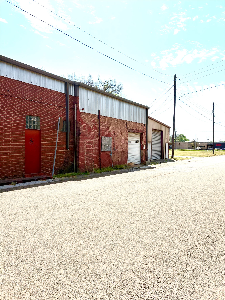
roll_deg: -0.8
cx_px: 112
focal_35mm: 26
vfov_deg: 67.3
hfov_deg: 53.1
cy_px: 150
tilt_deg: -1.2
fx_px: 225
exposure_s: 1/5814
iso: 50
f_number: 1.6
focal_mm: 5.96
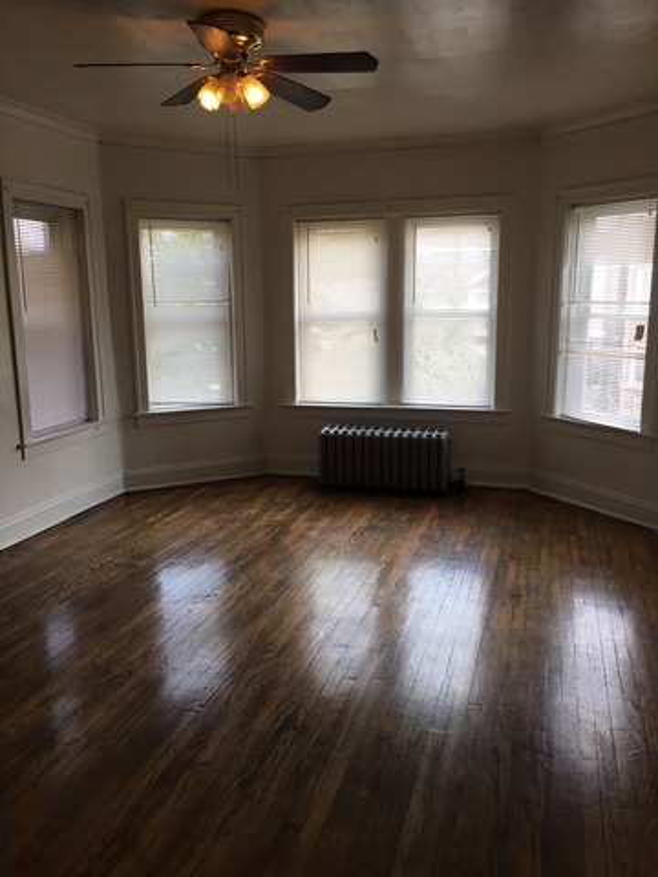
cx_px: 329
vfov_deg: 61.7
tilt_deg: -9.5
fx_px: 735
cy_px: 438
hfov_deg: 48.2
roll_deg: -0.1
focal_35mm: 29
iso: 40
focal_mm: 4.15
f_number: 2.2
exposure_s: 1/120
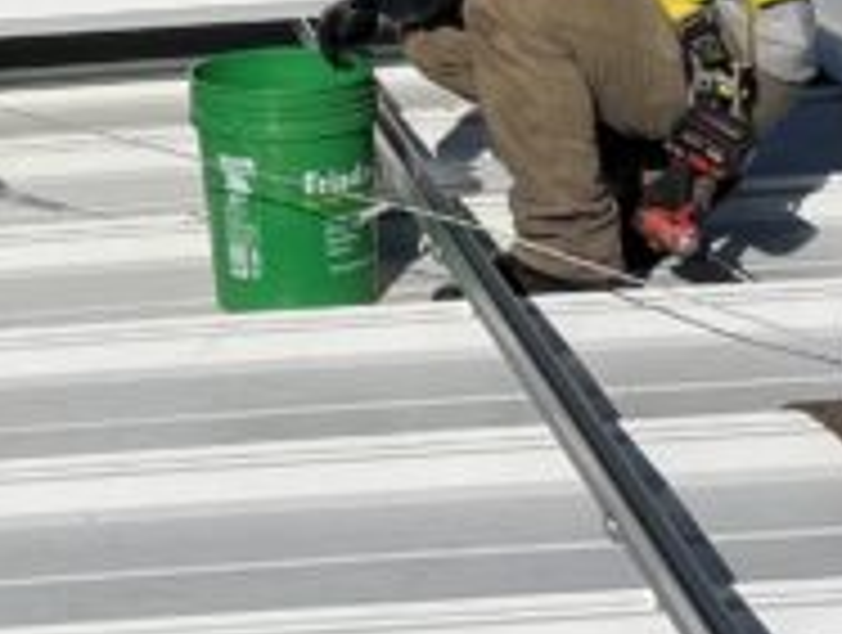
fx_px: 3461
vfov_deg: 9.9
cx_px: -149
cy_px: -490
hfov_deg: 13.5
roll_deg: -4.9
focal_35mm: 142
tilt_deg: -1.6
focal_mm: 4.2
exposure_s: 1/7813
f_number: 1.6
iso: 32
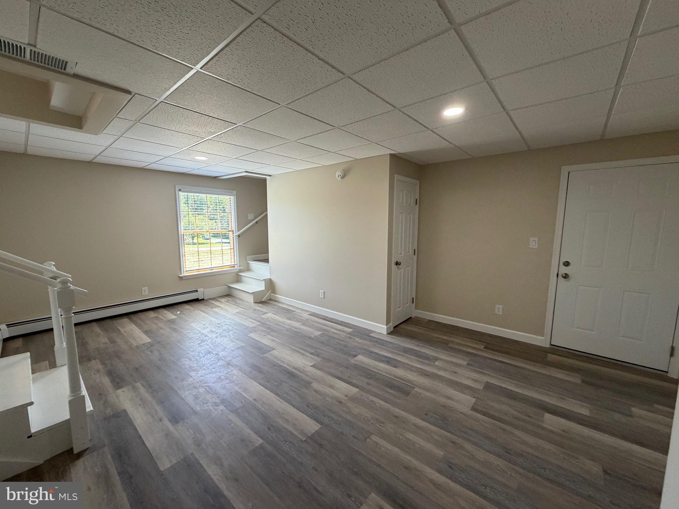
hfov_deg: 102.1
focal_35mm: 14
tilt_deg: -6.2
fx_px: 275
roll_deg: -0.2
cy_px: 254
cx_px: 340
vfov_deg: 85.7
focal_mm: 2.22
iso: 250
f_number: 2.2
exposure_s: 1/121
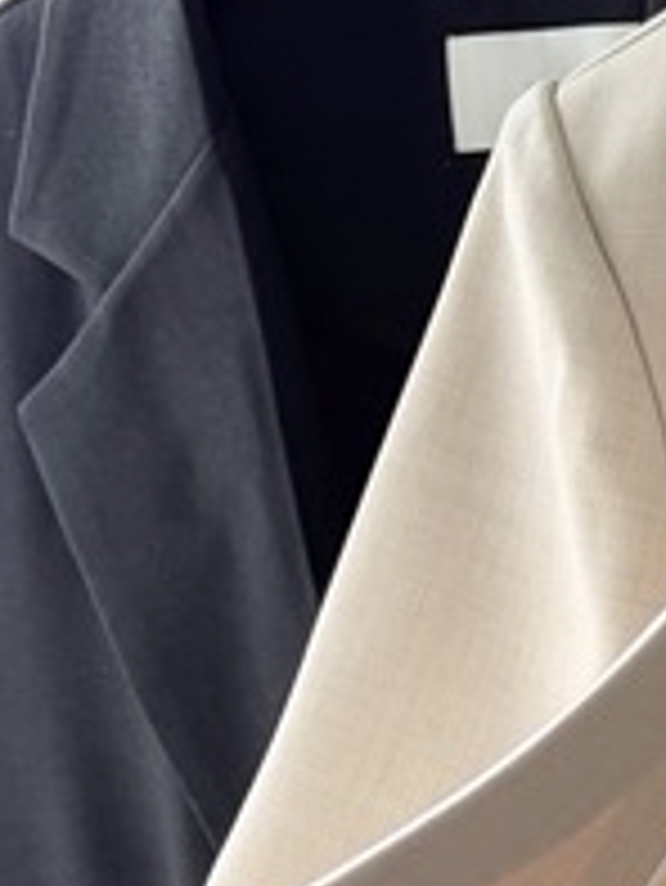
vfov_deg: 14.5
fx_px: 3383
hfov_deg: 10.4
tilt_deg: -10.1
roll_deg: +1.8
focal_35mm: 132
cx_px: 1328
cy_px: 1030
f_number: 1.6
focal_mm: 5.96
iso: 40
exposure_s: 1/179
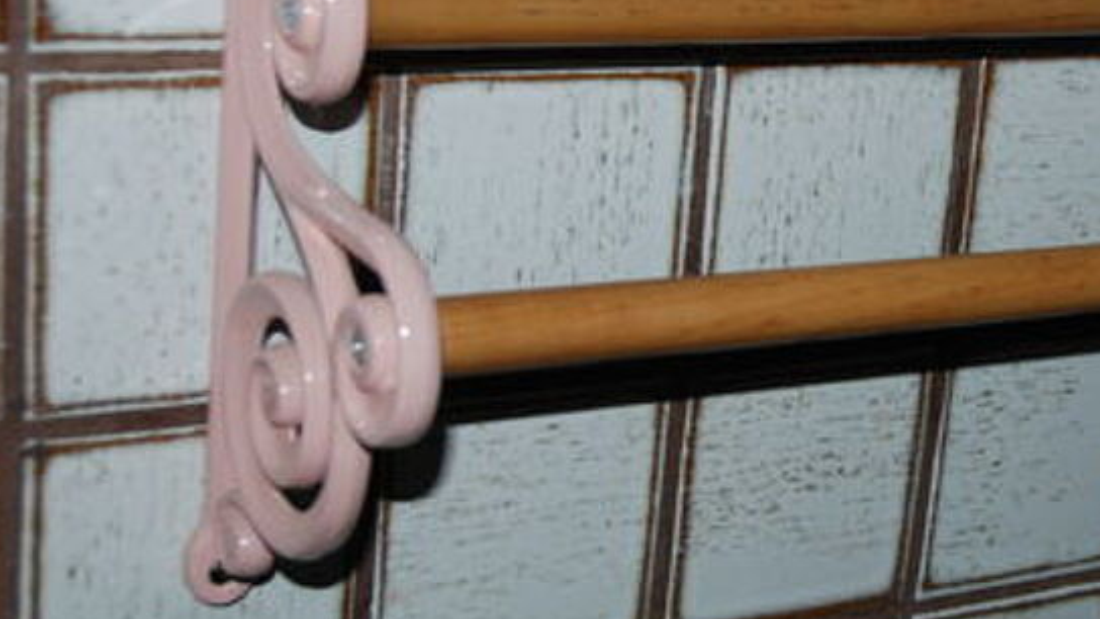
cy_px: 208
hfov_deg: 24.7
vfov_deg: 14.4
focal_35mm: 84
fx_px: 2449
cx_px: 962
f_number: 4.2
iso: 200
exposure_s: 1/60
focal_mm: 29
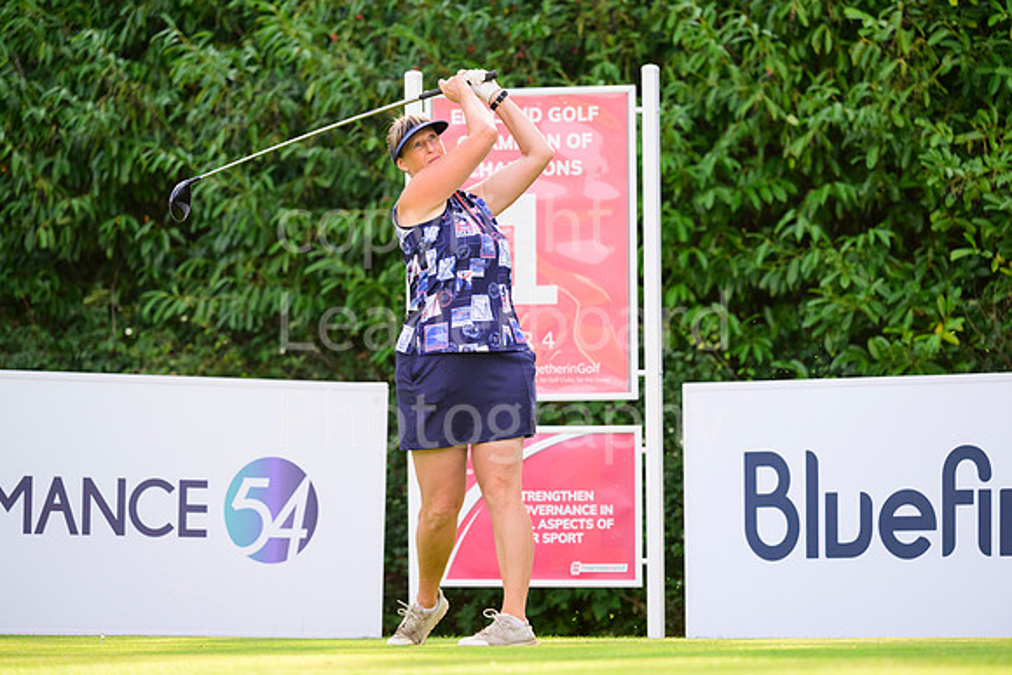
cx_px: 506
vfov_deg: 6.5
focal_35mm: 210
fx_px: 5904
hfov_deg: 9.8
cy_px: 338
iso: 1000
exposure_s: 1/1600
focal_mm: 210
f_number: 5
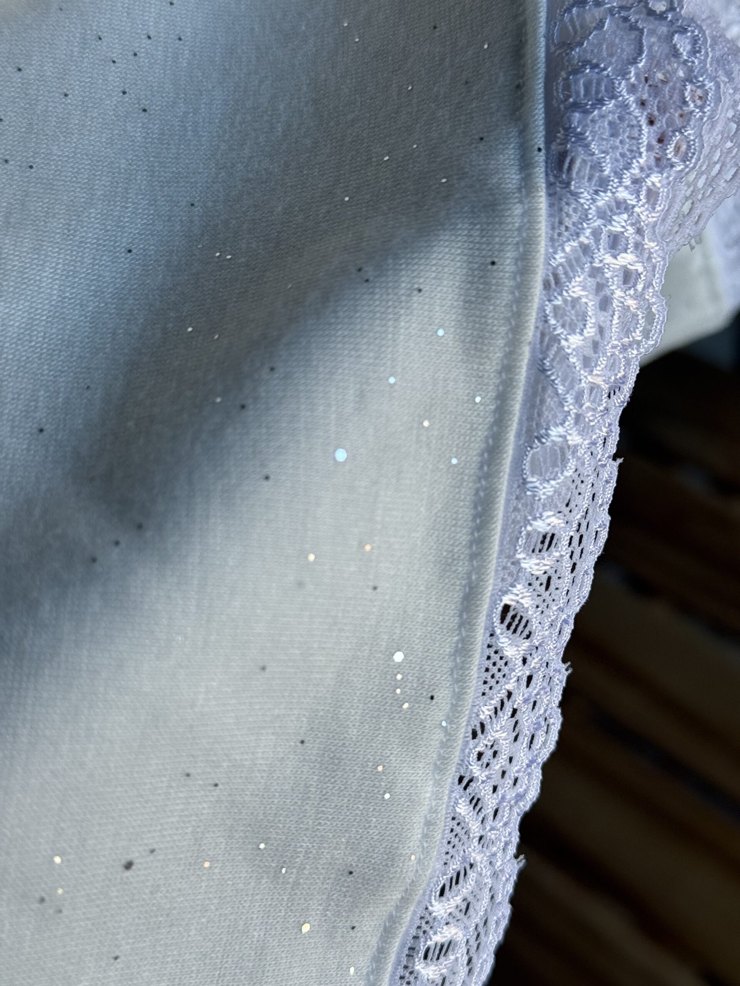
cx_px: 370
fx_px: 1368
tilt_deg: -55.7
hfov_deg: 30.3
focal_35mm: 48
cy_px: 493
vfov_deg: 39.7
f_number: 1.78
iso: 64
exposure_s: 1/657
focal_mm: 6.76
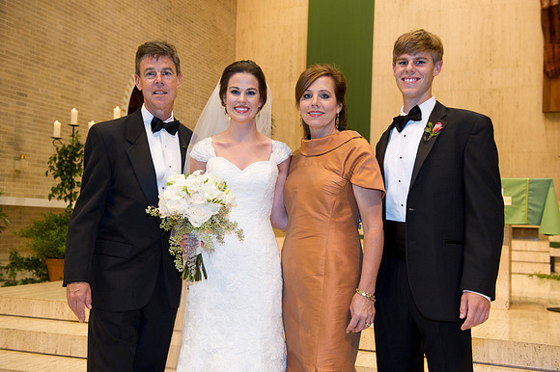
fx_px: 653
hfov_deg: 46.4
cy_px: 186
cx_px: 280
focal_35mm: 42
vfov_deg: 31.9
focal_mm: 42
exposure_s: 1/60
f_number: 5
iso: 1600
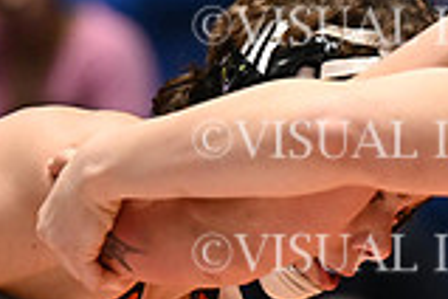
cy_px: 196
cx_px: 600
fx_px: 11560
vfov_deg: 1.5
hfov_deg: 2.2
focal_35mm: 929
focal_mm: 170
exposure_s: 1/767
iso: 2500
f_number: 2.8
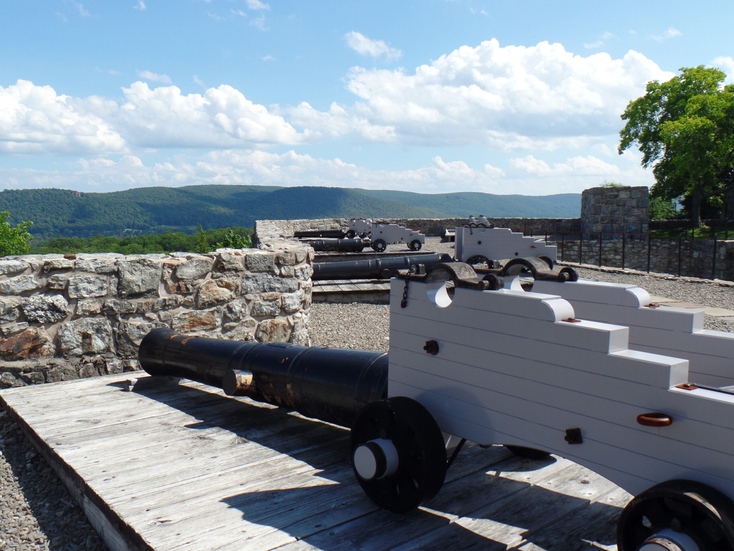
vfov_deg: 40.7
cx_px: 367
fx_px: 742
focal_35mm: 35
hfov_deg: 52.6
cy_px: 276
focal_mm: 6.2
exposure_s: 1/1000
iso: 100
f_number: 3.4
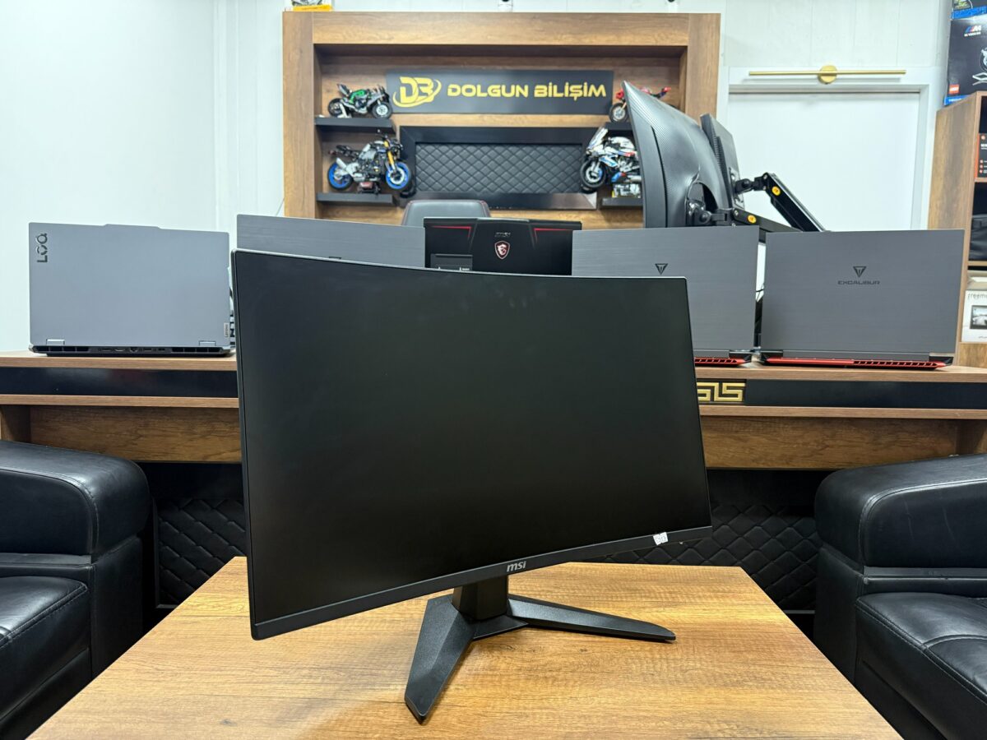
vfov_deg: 56.8
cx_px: 494
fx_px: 684
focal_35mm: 24
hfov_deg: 71.6
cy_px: 370
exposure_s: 1/50
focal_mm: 6.76
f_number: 1.78
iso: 500
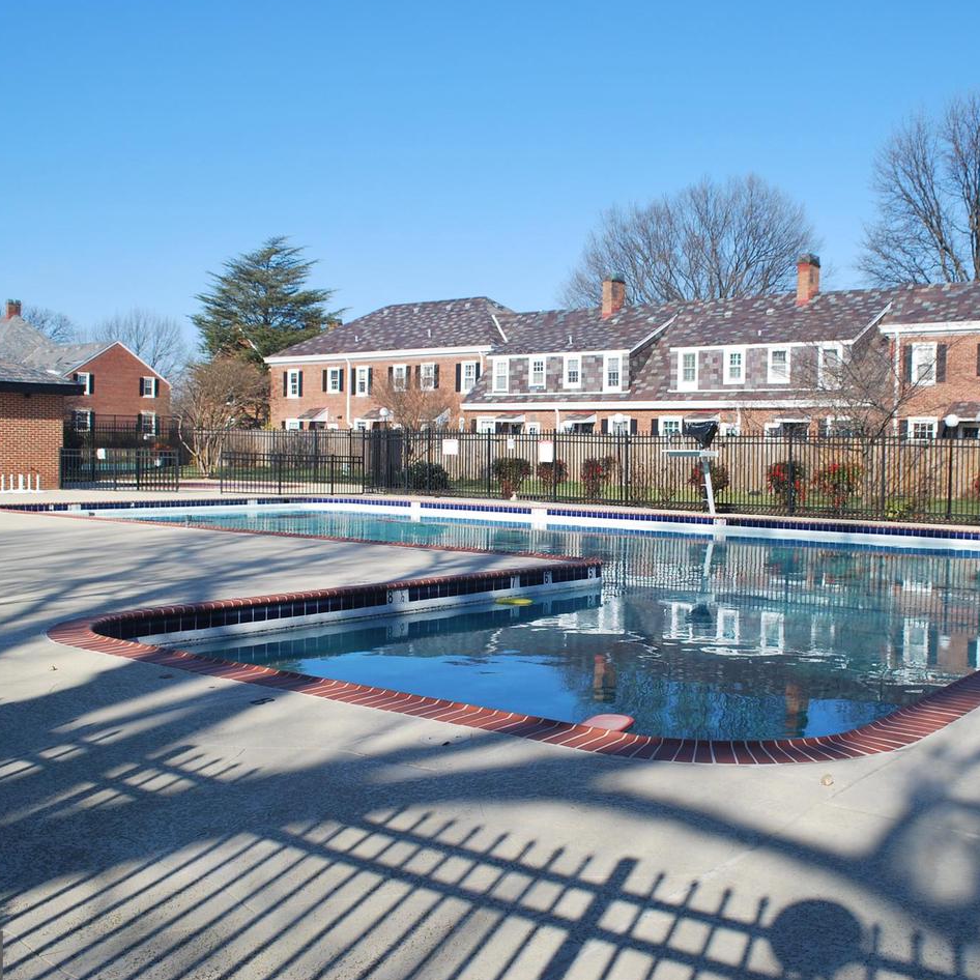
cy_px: 484
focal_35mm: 35
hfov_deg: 47.0
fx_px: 1121
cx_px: 586
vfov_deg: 47.2
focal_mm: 18
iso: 100
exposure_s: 1/200
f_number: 7.1
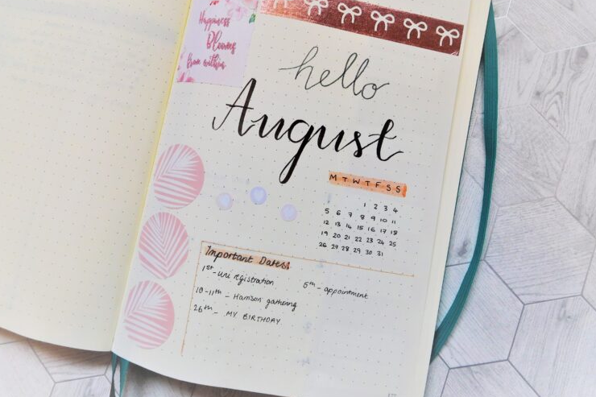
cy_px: 168
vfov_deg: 47.7
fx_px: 447
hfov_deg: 67.4
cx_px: 290
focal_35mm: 27
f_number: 3.4
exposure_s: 1/40
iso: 125
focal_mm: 4.5
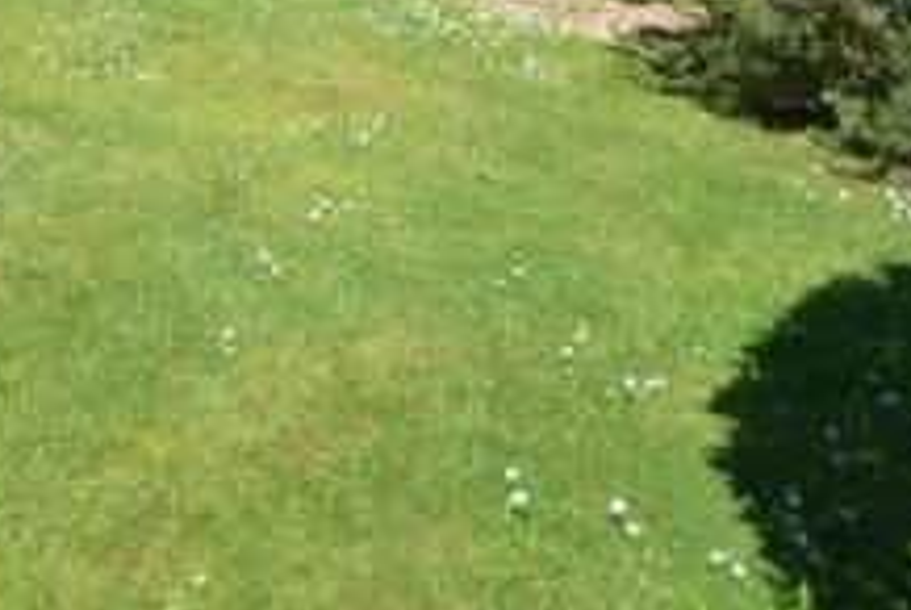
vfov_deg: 24.2
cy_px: -278
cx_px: 100
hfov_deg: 40.4
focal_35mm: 45
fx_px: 1140
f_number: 3.5
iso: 200
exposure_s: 1/1250
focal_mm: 10
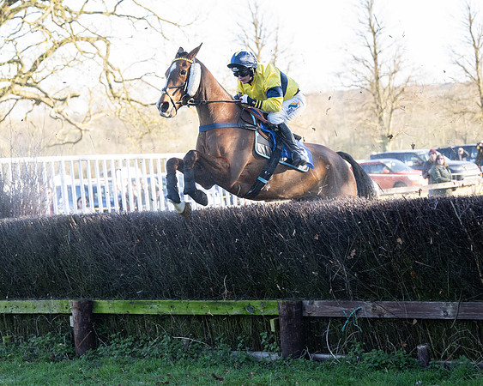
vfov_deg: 14.5
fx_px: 1518
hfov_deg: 18.0
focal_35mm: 106
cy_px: 207
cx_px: 168
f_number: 2.8
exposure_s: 1/1250
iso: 800
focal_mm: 70
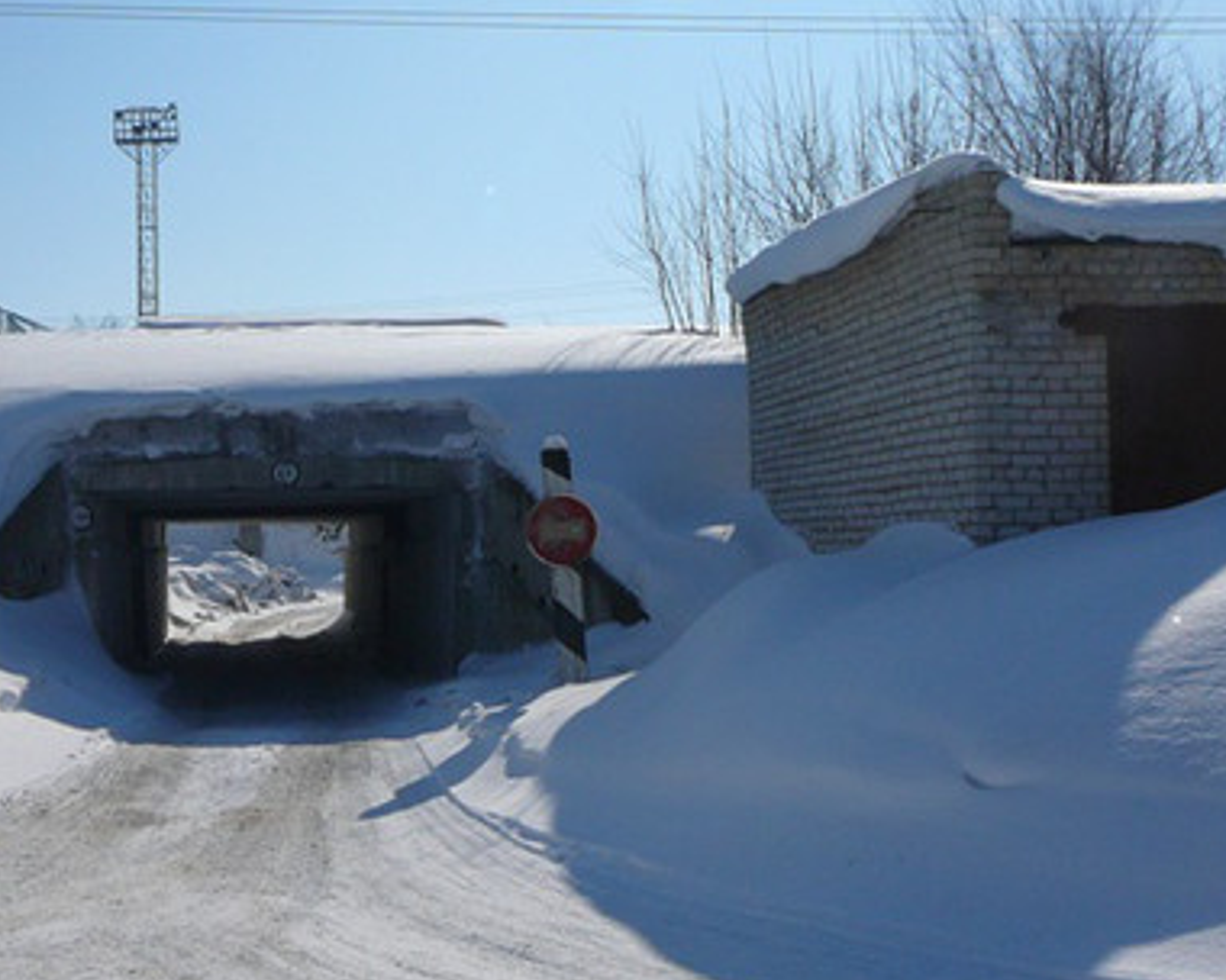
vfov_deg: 28.1
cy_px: 509
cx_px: 319
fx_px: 1959
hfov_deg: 34.1
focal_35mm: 54
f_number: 5
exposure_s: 1/1600
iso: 80
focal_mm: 5.2
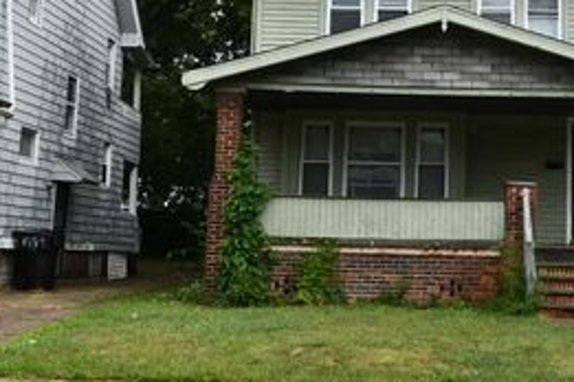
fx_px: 1100
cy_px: 113
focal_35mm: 69
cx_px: 431
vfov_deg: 19.6
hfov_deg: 28.8
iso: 140
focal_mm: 24
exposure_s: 1/250
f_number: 8
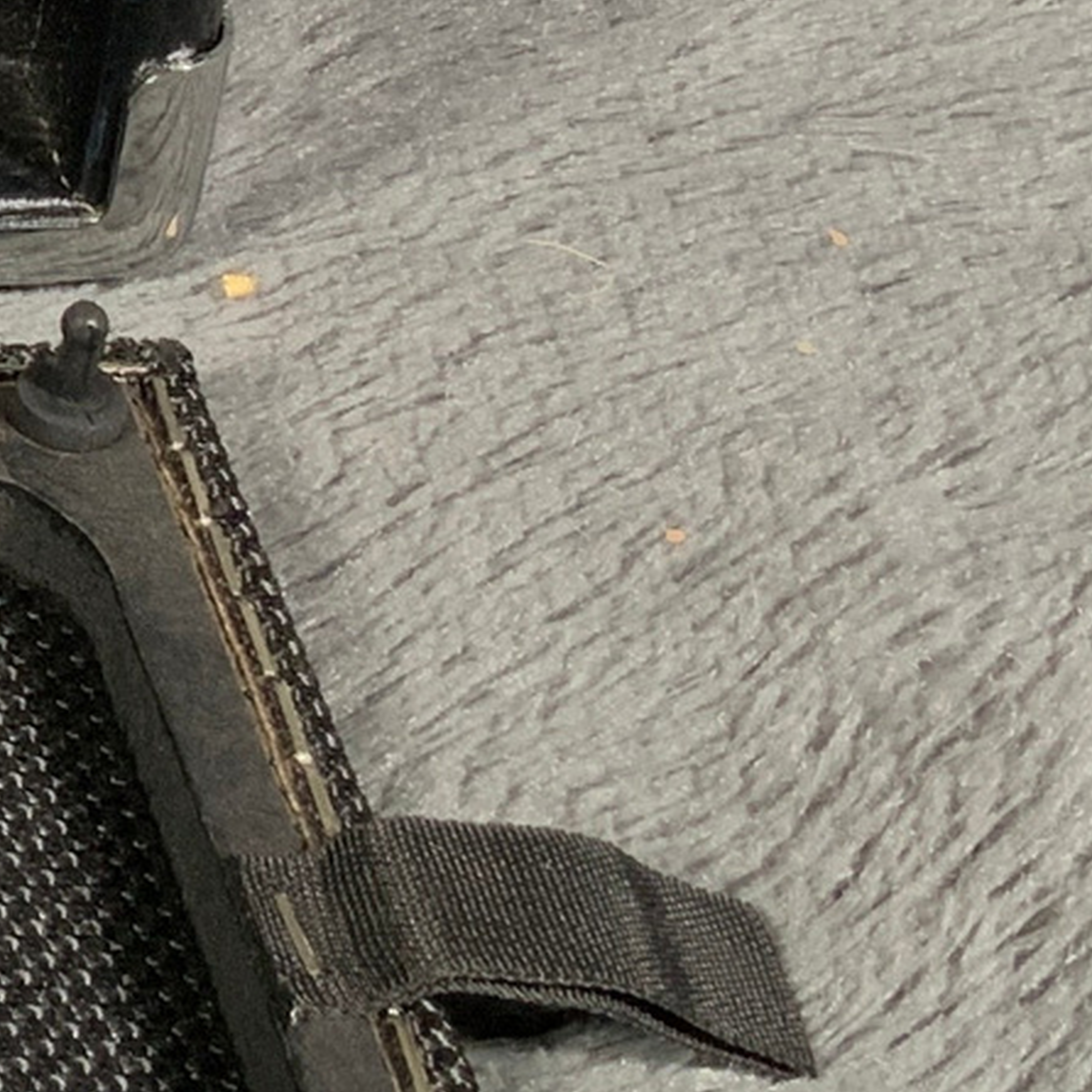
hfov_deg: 10.7
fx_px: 5246
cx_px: -1175
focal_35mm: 147
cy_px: -122
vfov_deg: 11.7
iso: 64
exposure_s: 1/62
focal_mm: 3
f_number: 1.8
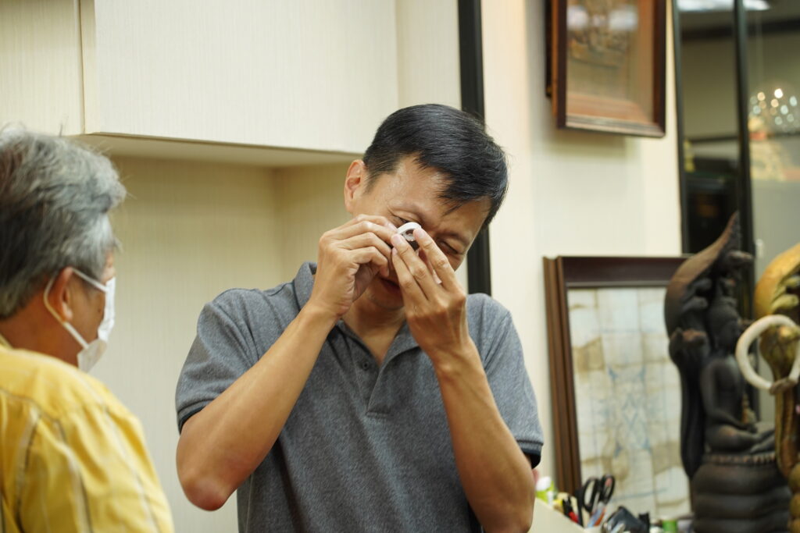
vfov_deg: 13.0
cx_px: 400
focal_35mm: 105
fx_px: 2334
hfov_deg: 19.5
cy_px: 266
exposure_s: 1/100
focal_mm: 105
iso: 1000
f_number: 4.5
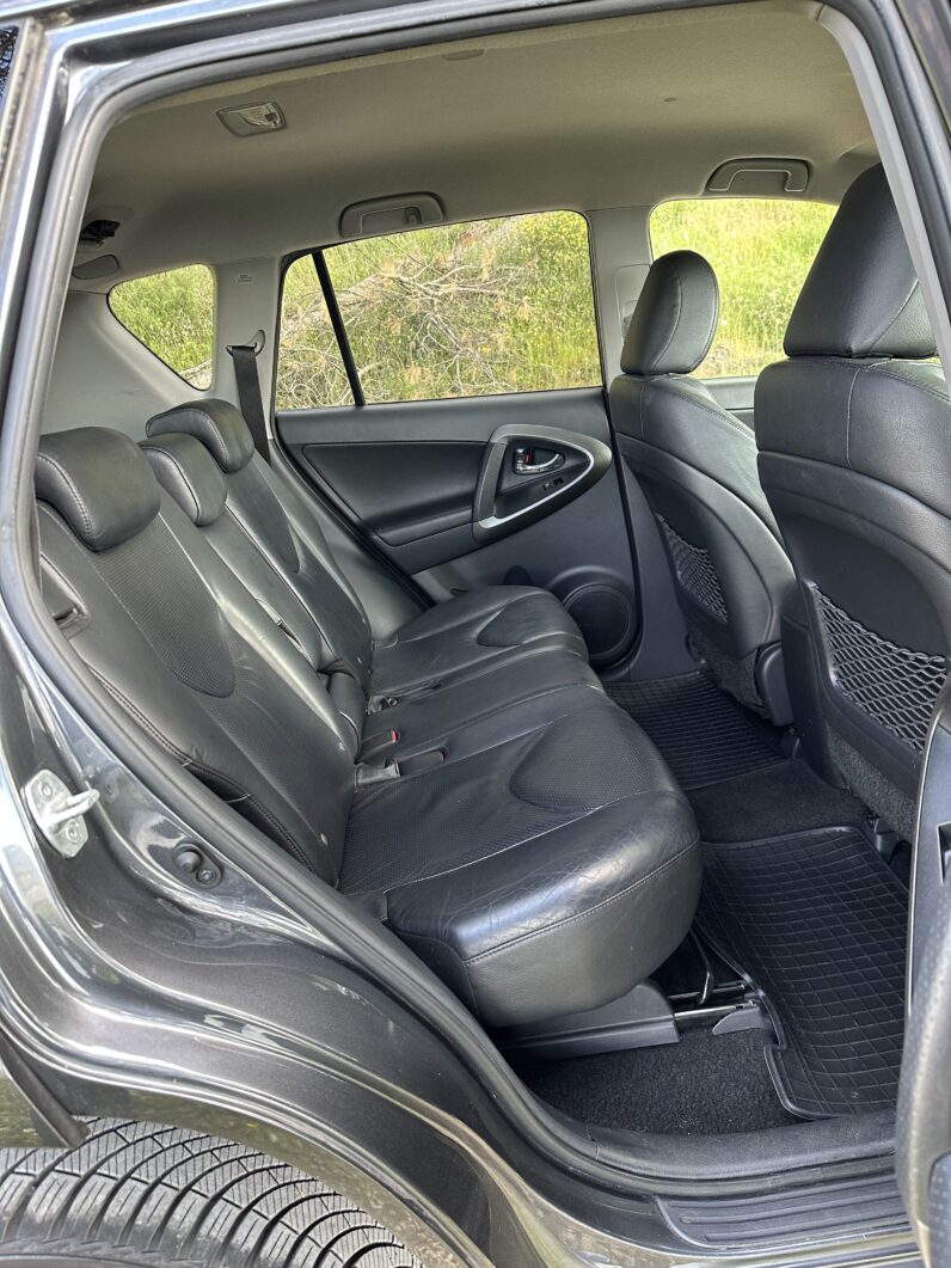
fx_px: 879
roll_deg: +3.2
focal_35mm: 24
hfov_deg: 56.8
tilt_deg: -16.8
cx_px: 476
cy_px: 634
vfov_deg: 71.6
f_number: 1.78
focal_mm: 6.86
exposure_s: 1/83
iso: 250
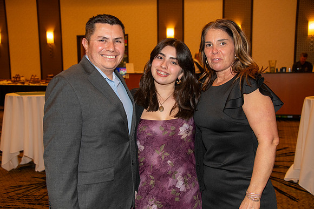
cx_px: 157
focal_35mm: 48
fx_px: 419
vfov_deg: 28.1
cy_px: 104
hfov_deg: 41.1
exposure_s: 1/60
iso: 2000
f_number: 5.6
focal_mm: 48
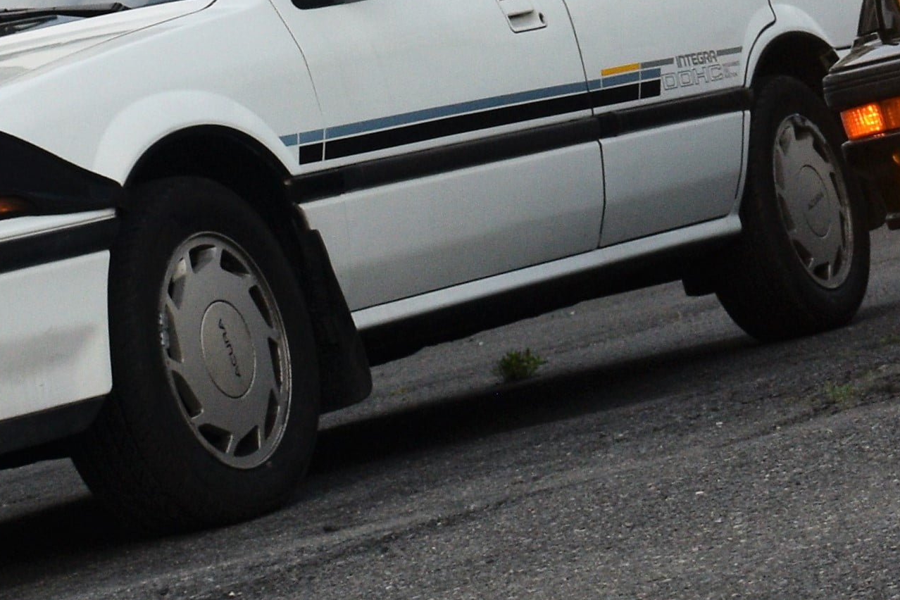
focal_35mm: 127
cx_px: 686
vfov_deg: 10.6
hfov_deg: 16.1
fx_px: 3171
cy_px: -150
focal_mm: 23
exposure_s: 1/125
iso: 400
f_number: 5.6
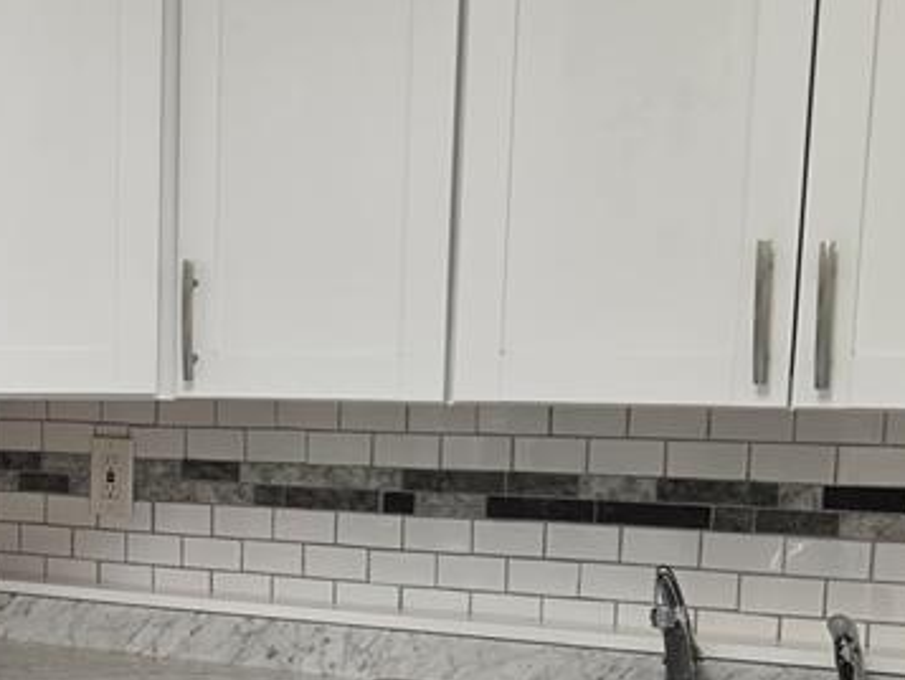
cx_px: 89
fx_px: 1726
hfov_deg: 28.3
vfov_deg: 21.7
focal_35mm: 66
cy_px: 624
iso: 40
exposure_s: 1/62
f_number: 1.8
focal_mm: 5.4
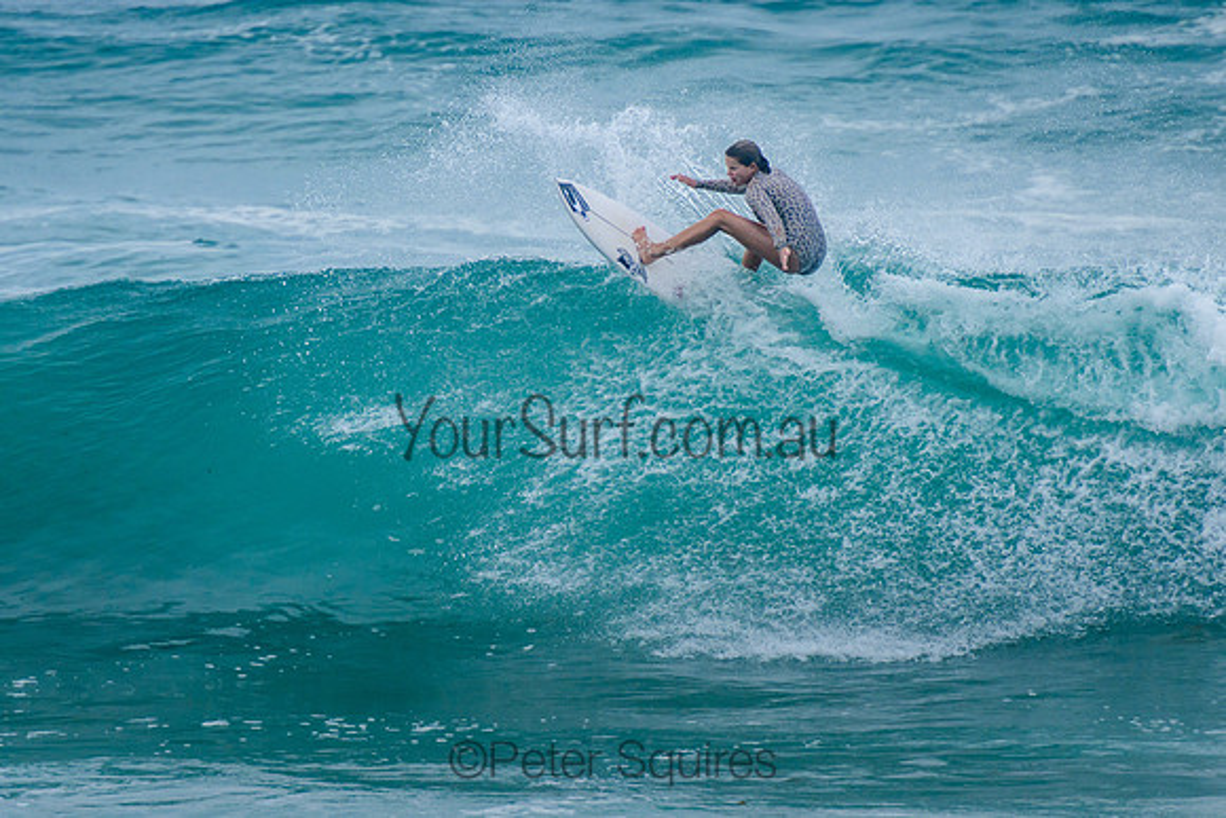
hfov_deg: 3.7
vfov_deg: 2.5
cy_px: 375
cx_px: 607
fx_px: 18746
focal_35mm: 550
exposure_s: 1/2000
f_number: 7.1
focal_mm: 400
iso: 500
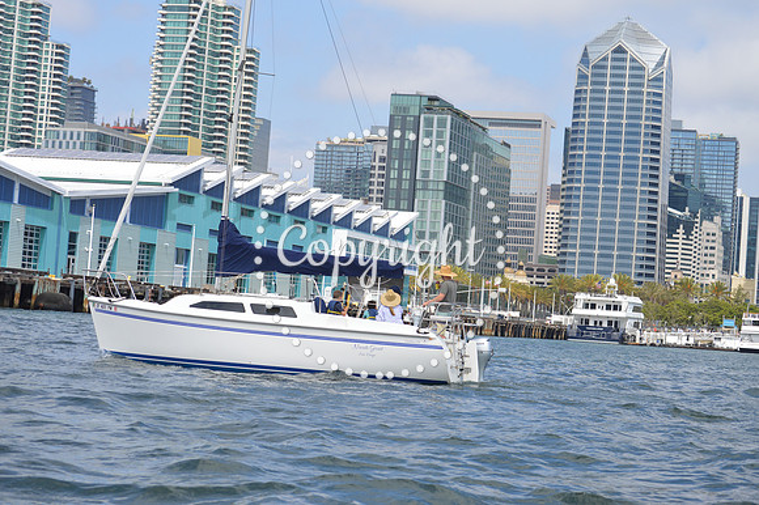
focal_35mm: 82
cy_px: 252
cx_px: 380
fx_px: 1738
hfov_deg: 24.6
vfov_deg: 16.5
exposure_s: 1/320
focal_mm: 55
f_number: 9
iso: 100
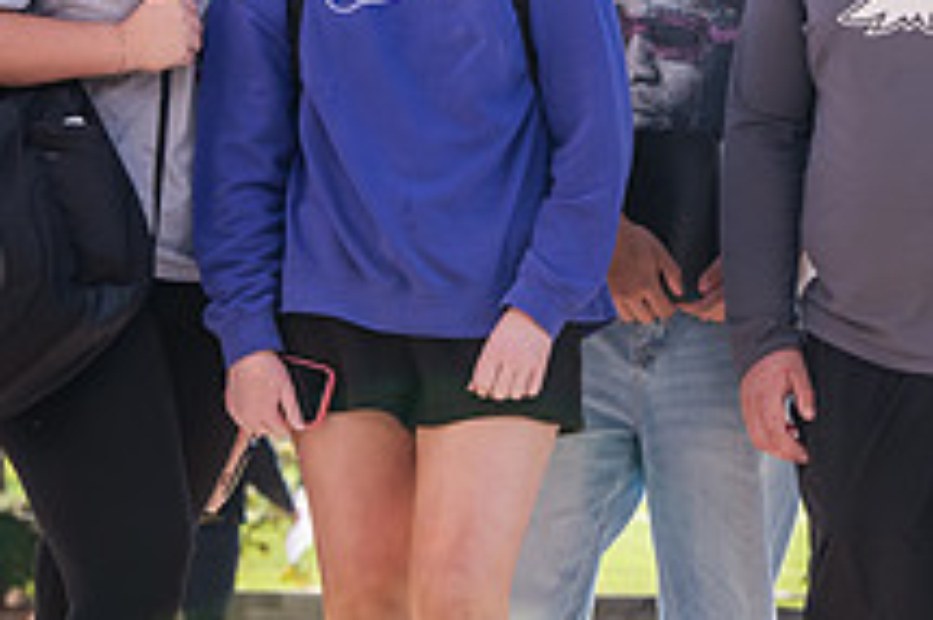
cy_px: -163
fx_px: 7691
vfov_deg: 4.6
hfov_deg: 6.9
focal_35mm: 297
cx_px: 668
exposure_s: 1/250
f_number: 8
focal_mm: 110
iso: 400
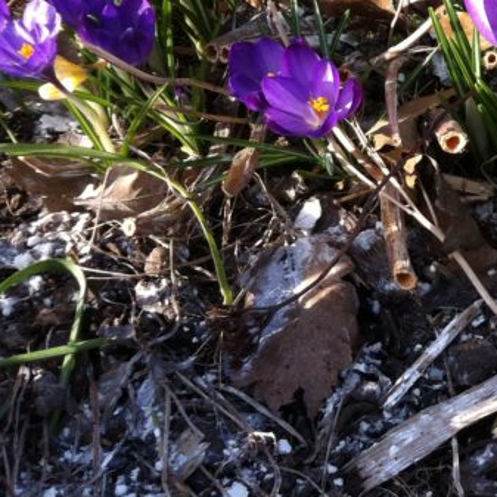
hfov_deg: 16.7
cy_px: 29
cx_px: 754
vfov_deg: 18.1
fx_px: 1527
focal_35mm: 94
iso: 80
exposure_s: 1/339
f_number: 2.8
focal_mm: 3.85
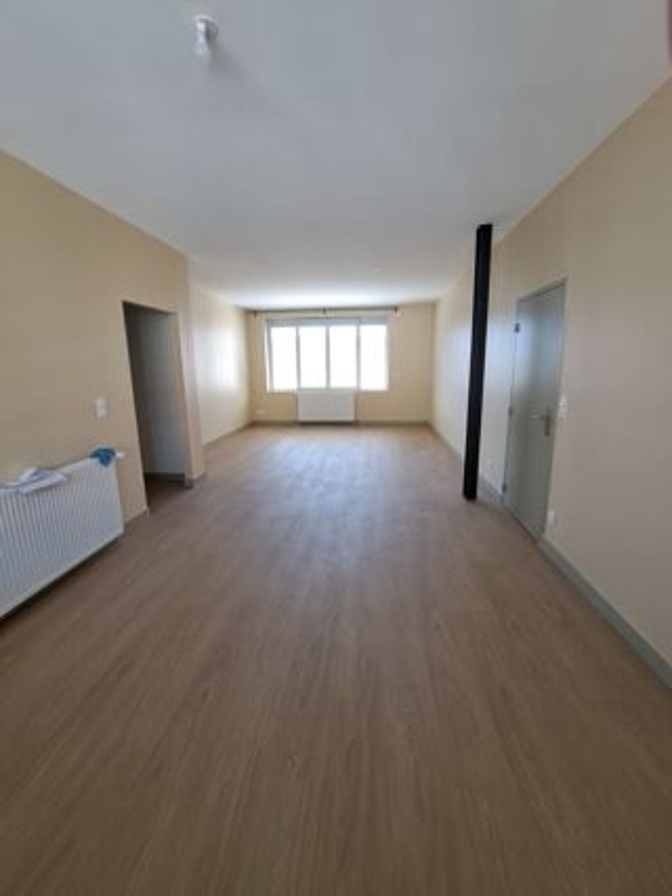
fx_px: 337
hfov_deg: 89.9
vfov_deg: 106.2
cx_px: 336
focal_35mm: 13
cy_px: 448
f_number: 2.2
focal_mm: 1.74
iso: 64
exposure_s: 1/50
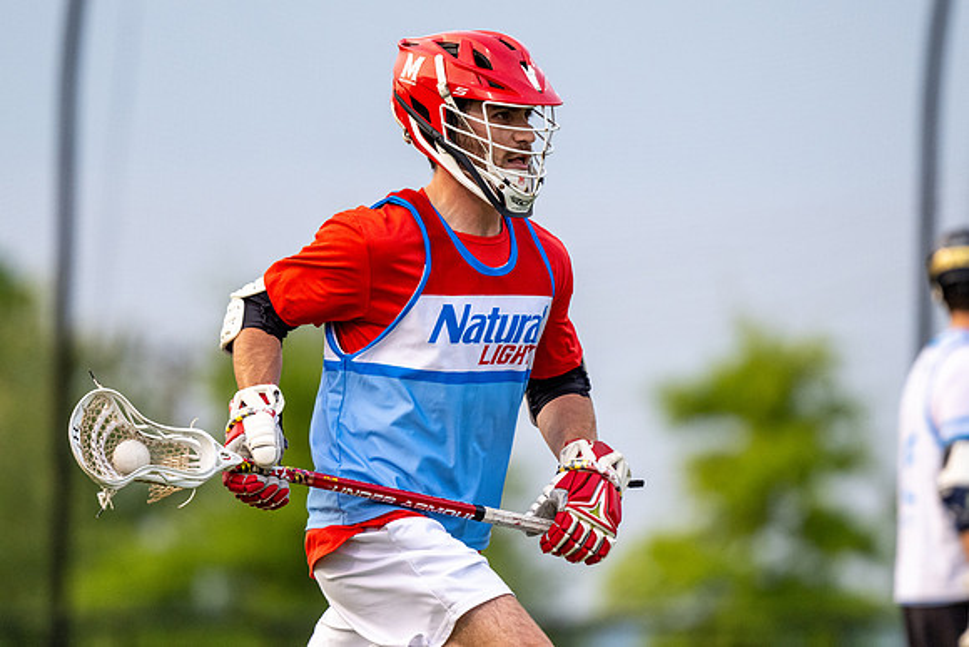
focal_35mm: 620
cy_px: 351
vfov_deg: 2.2
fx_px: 16701
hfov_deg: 3.3
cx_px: 423
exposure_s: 1/1000
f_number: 5.6
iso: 2000
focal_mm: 500
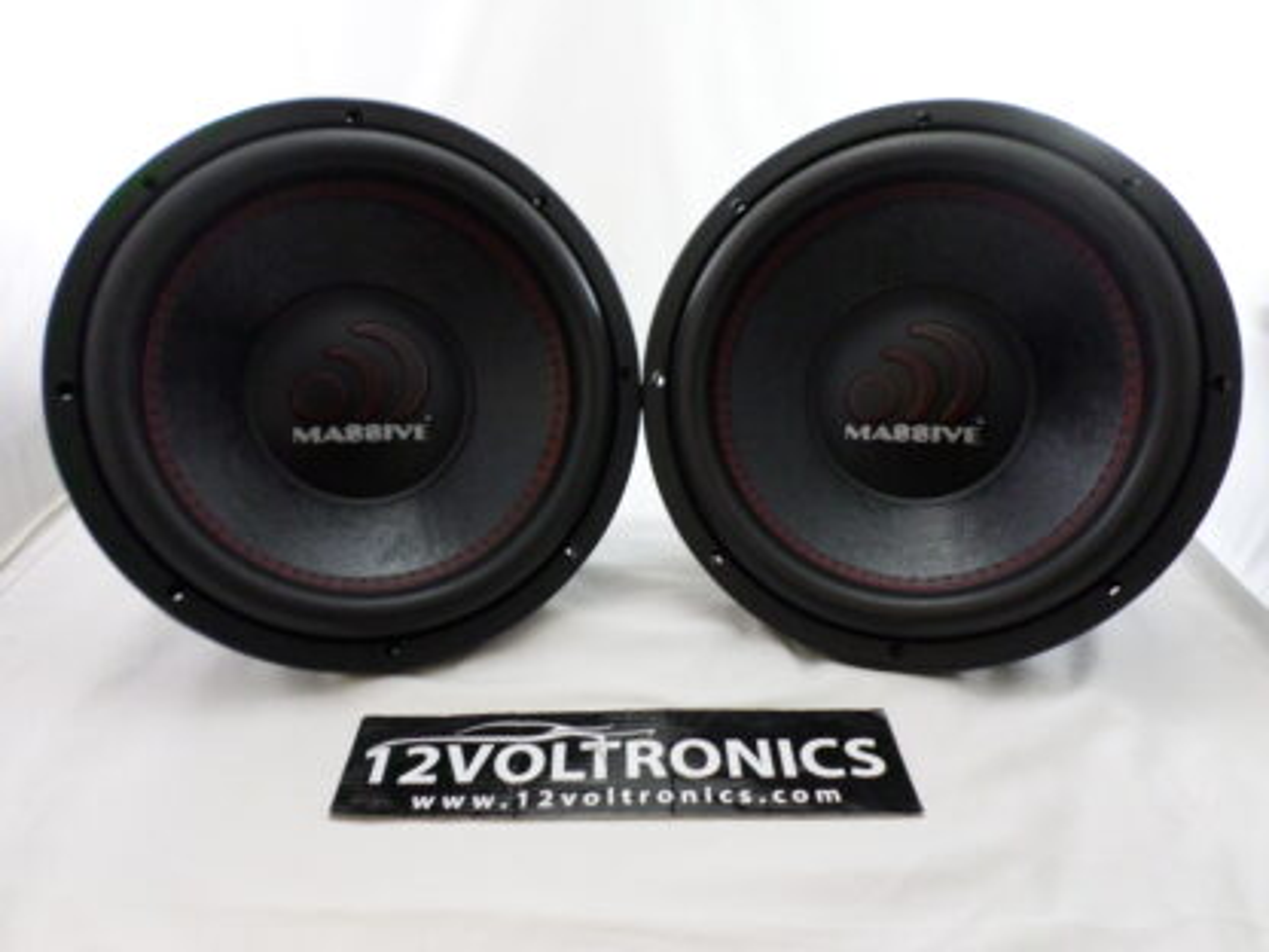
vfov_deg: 54.9
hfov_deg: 69.4
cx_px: 634
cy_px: 476
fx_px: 916
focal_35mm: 25
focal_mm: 4.5
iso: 240
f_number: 2.5
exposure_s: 1/30
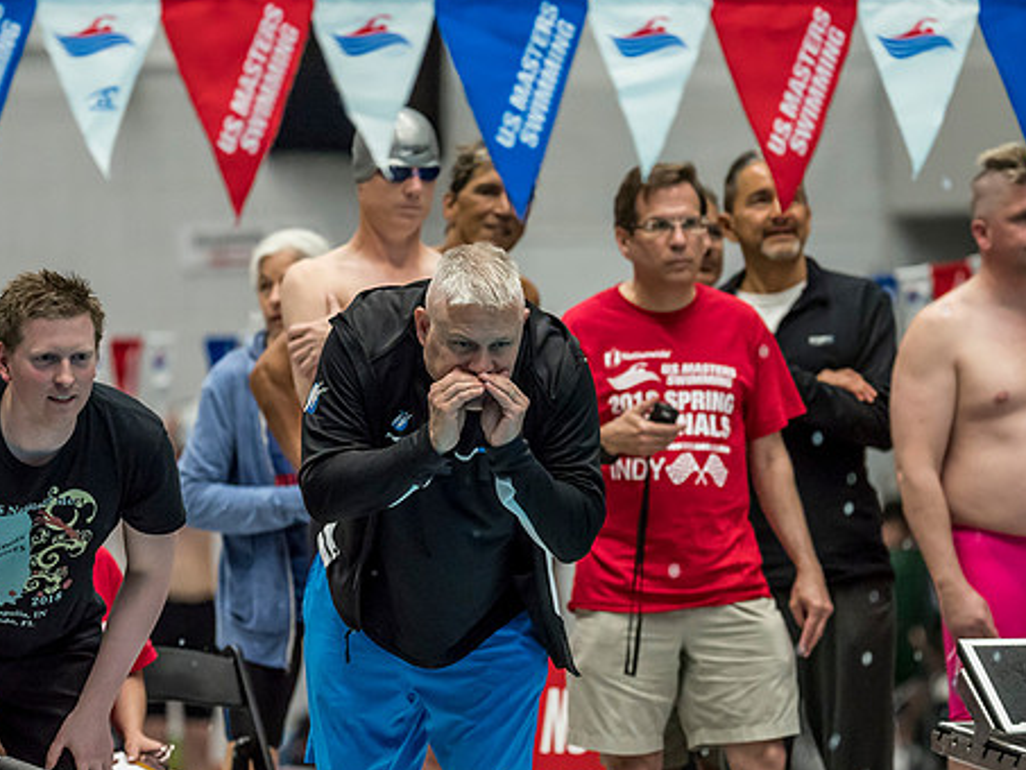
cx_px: 460
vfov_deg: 2.9
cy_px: 459
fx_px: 15209
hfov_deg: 3.9
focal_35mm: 513
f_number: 2.8
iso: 3200
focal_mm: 200
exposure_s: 1/1000
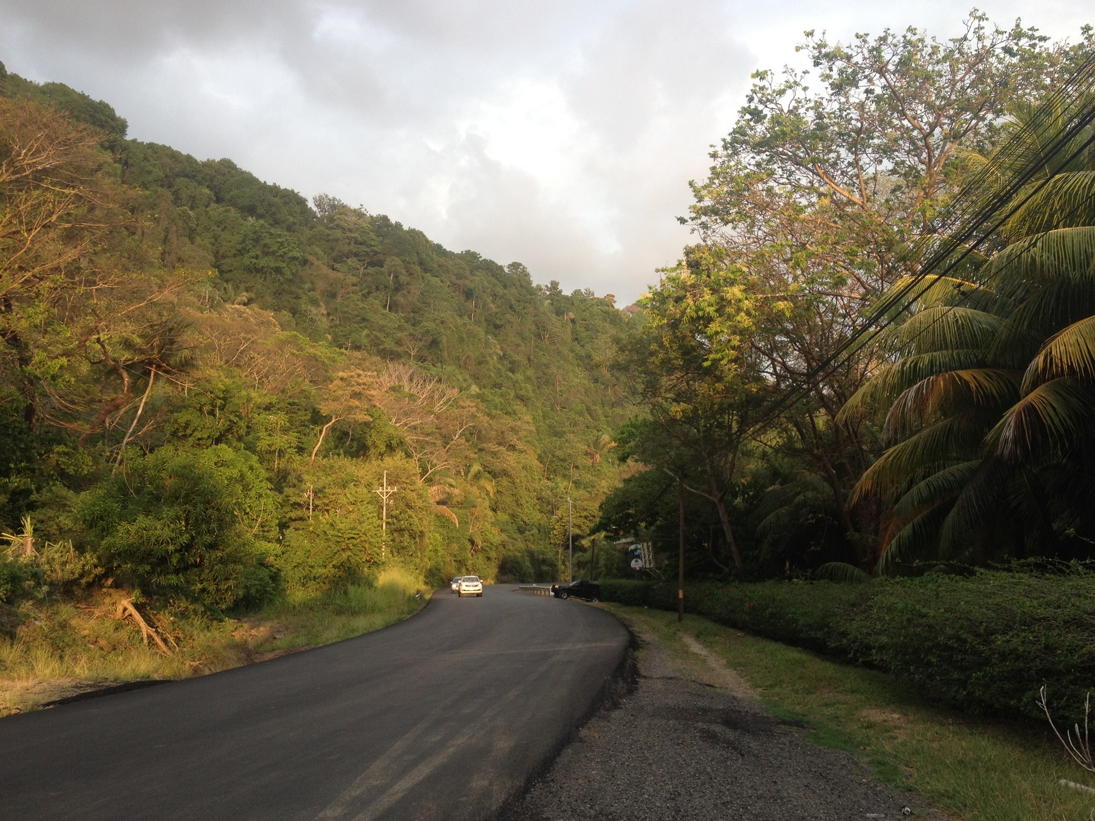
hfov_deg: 52.6
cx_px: 548
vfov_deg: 40.7
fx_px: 1107
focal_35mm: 35
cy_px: 410
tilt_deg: +5.3
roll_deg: +0.5
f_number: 2.4
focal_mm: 4.28
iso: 50
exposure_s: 1/137
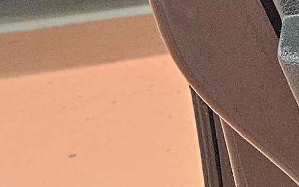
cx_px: 871
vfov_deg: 7.9
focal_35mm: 166
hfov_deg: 9.9
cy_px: 11
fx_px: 1353
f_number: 1.8
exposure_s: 1/120
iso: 640
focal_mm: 5.4
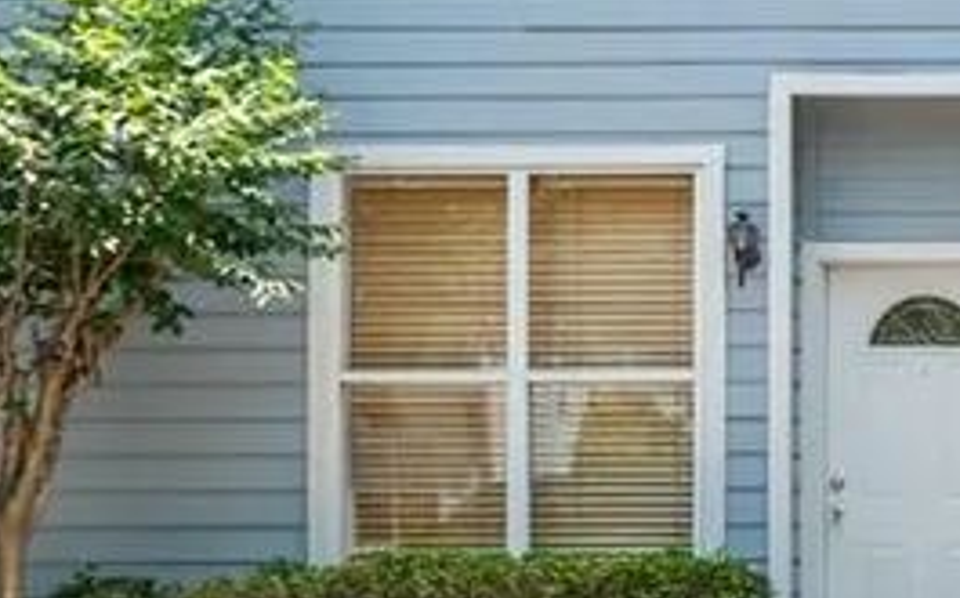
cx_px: 1424
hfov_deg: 24.3
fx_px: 1751
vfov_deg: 19.3
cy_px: 159
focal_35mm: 67
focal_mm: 17
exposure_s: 1/40
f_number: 10
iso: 100
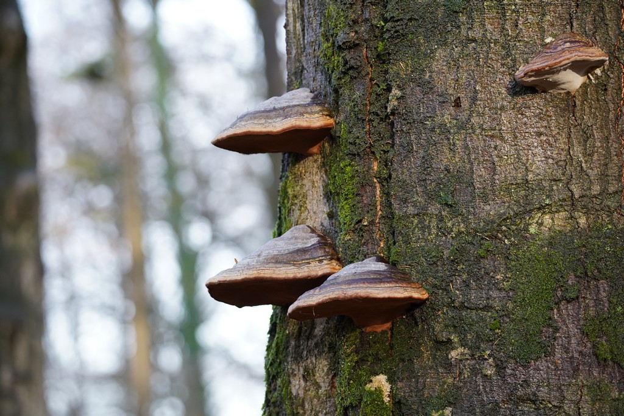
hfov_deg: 11.8
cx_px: 312
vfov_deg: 7.9
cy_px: 208
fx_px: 3018
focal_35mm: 174
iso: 1600
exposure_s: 1/200
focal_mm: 174.1
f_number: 5.6
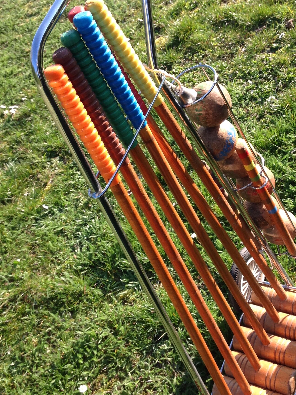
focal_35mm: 53
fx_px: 604
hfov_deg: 27.4
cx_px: 192
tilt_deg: -41.8
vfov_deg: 36.2
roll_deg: +30.0
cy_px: 189
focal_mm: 4.28
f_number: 2.4
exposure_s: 1/465
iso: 50
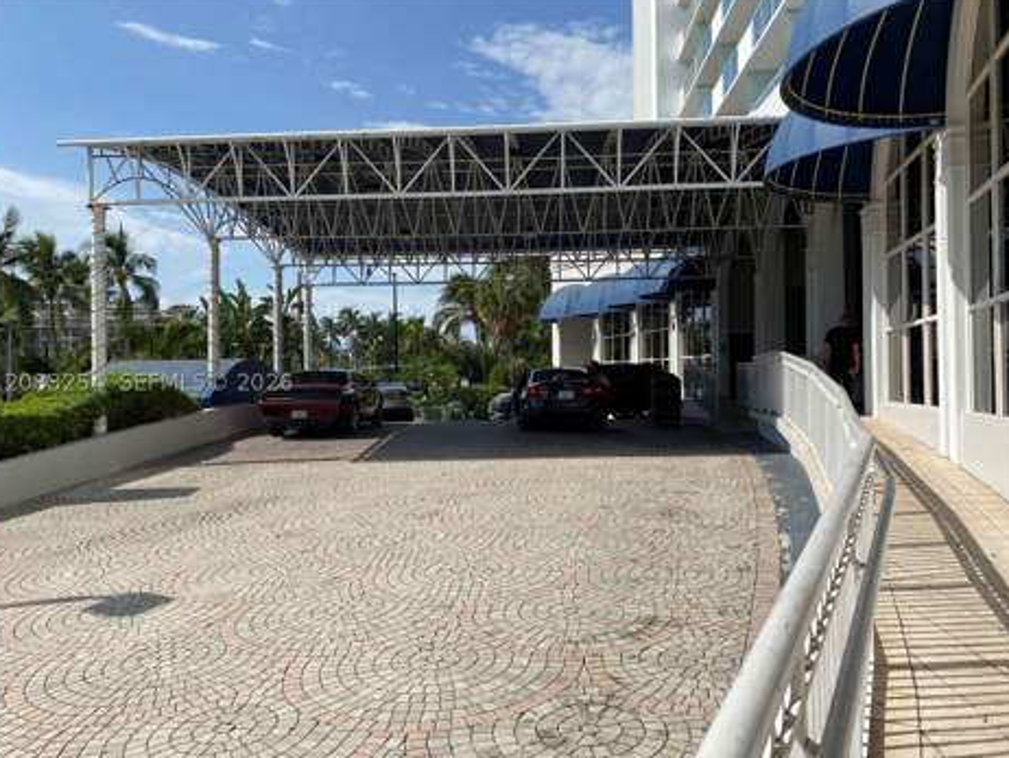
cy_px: 382
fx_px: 787
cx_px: 494
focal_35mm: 27
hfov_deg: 65.3
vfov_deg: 51.4
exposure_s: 1/4274
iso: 32
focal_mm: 4.25
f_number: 1.8
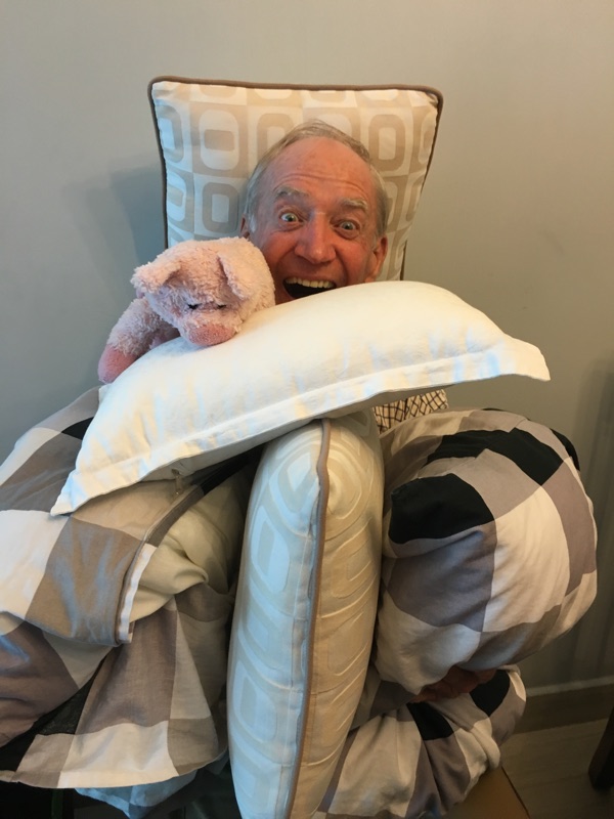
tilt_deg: -20.1
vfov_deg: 61.7
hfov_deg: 48.2
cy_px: 410
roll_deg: +0.8
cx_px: 307
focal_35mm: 29
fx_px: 686
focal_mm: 4.15
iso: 125
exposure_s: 1/33
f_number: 2.2
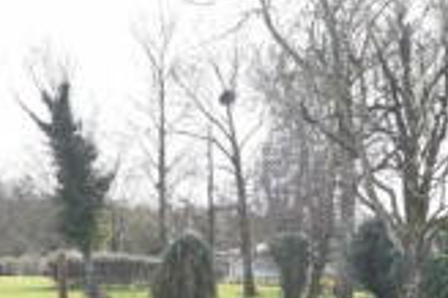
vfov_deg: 20.7
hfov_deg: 33.1
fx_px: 746
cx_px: 302
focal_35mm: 60
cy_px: 379
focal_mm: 10
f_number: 8
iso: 220
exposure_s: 1/250
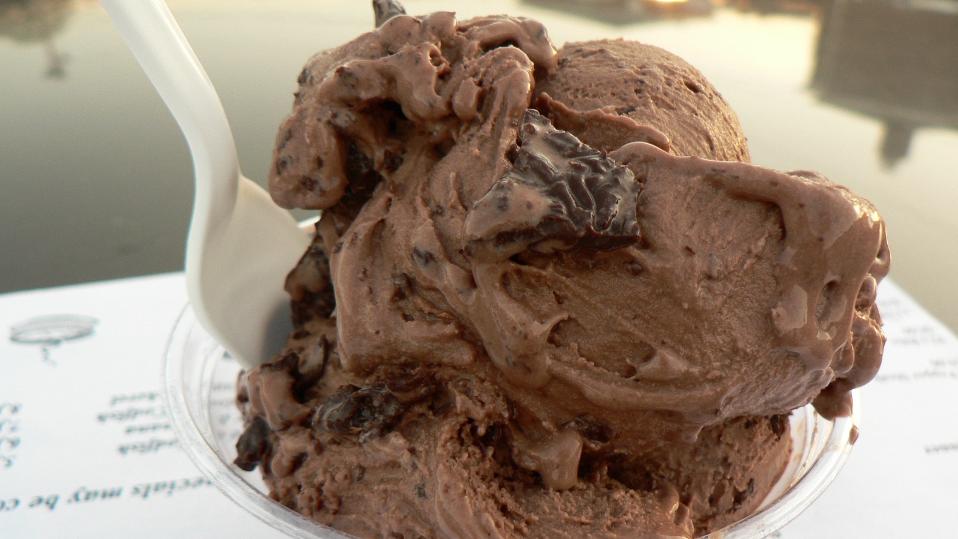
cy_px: 338
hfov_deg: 50.5
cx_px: 470
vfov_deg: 29.6
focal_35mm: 40
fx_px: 1016
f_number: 2.8
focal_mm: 6
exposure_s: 1/80
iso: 100
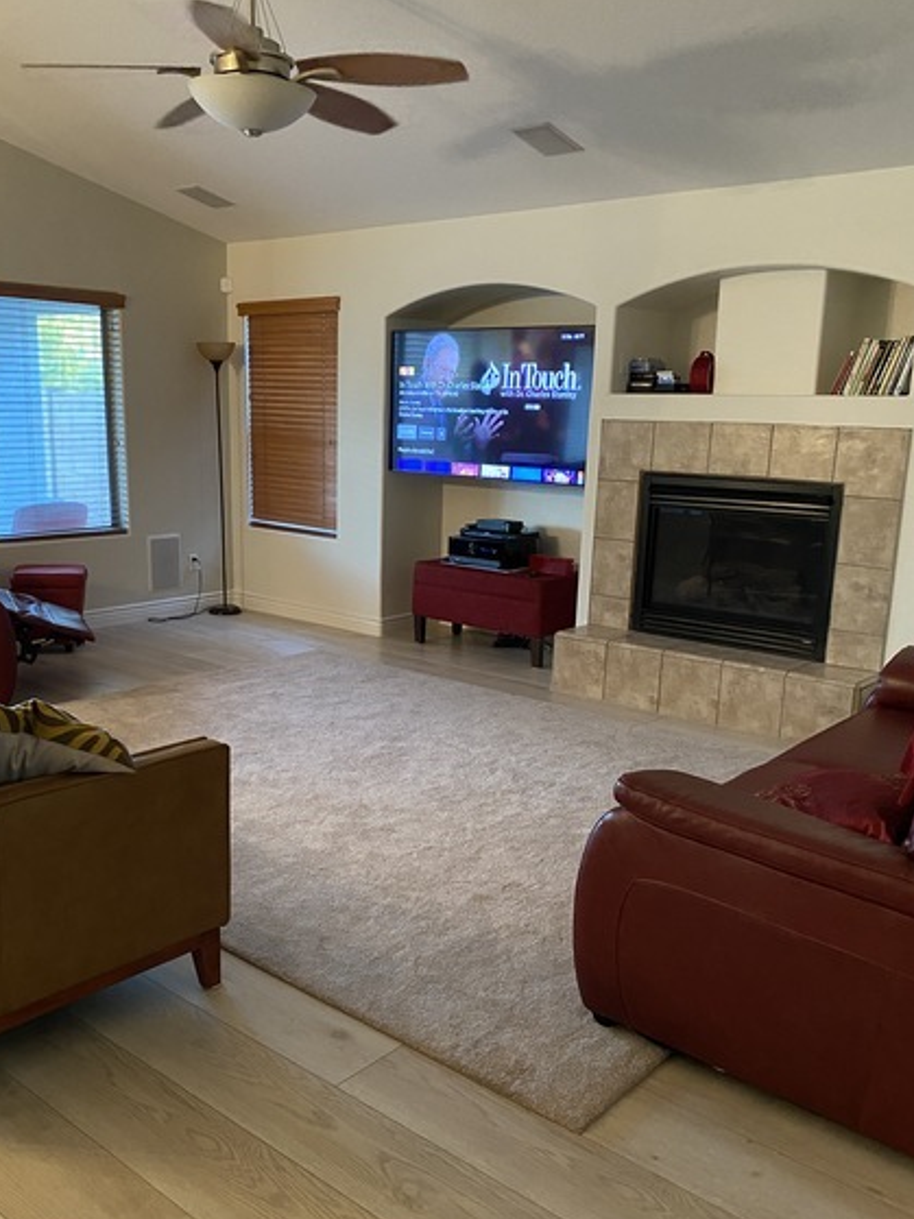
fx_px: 1092
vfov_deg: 58.2
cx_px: 380
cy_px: 679
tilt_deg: -13.1
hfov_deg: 45.3
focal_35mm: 31
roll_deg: -0.7
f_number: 1.8
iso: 500
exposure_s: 1/30
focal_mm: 4.25
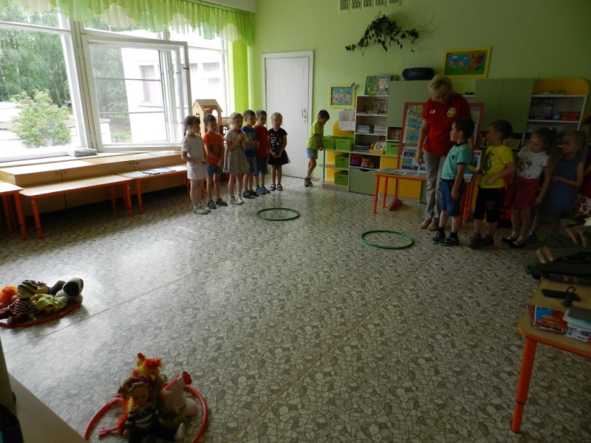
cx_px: 296
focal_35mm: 23
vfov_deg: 58.9
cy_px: 222
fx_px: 393
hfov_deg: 73.9
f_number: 3.4
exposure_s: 1/100
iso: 160
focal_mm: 4
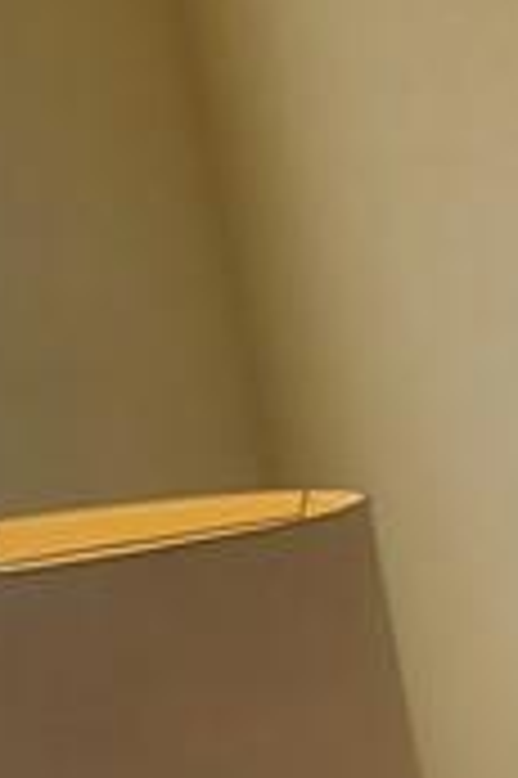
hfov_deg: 8.1
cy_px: 1354
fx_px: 3460
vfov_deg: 11.9
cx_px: 1122
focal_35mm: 160
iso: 50
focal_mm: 4.3
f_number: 2.4
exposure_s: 1/170
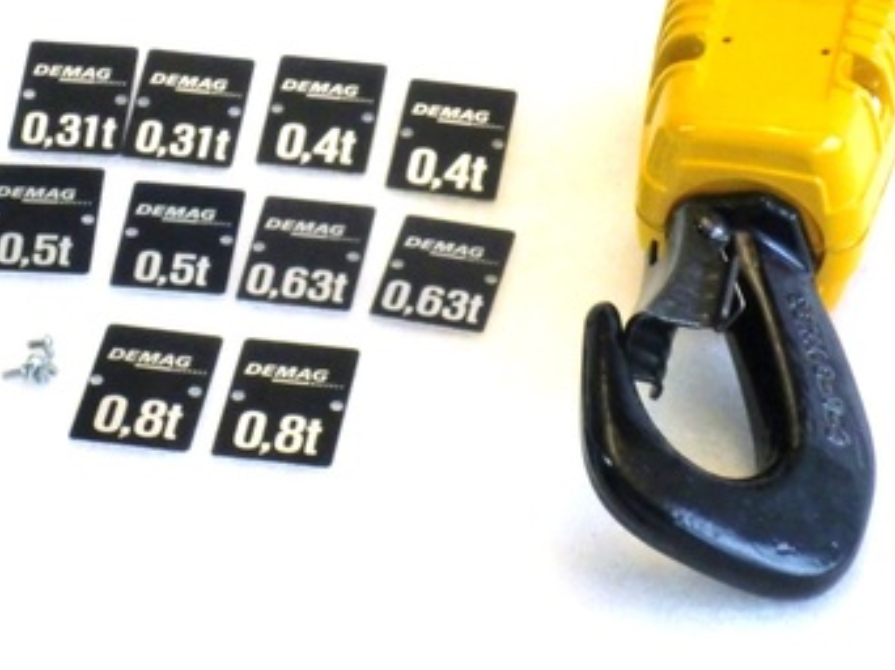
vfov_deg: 10.6
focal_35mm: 140
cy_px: 260
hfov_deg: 14.1
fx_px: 3617
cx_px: 461
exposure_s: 1/100
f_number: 5.9
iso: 640
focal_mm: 18.6
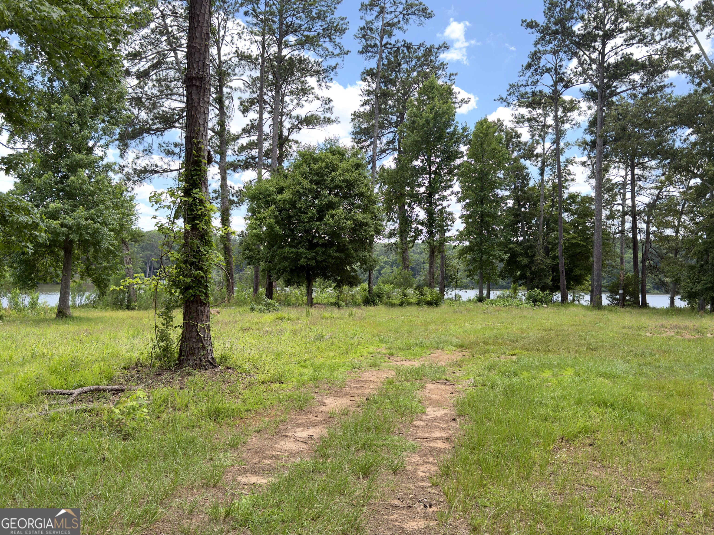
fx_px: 660
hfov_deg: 56.8
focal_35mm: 32
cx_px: 357
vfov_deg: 44.2
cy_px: 268
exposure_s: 1/1282
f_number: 1.78
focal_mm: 6.76
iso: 100
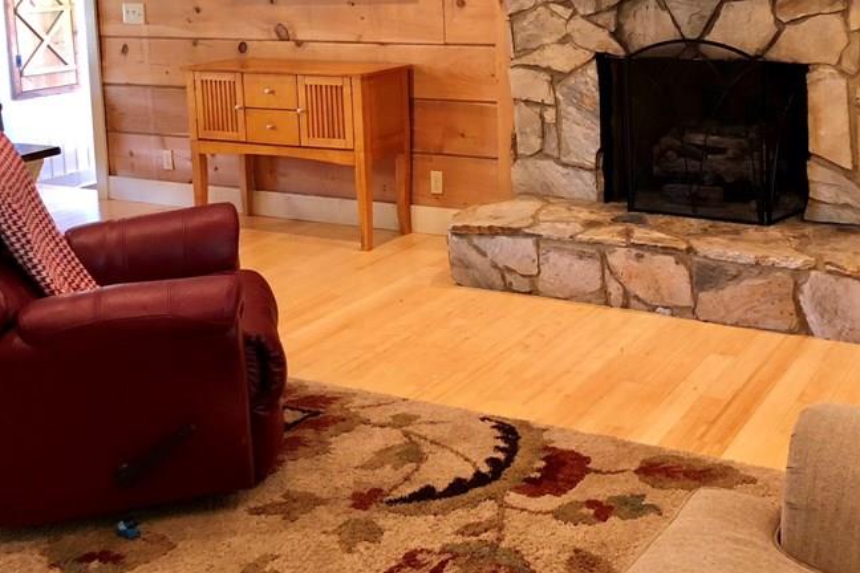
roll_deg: +1.9
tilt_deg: -7.6
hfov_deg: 42.3
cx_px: 553
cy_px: 85
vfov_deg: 28.4
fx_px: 1099
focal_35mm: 46
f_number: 1.8
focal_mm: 4
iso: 100
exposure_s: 1/9
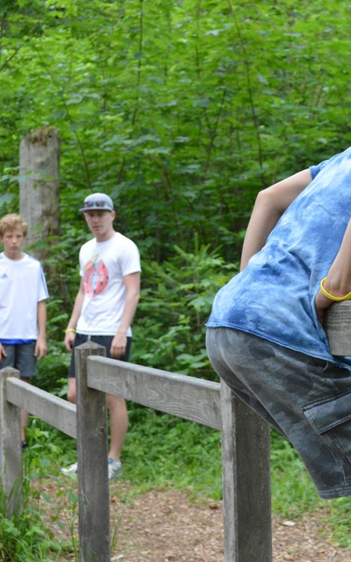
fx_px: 1347
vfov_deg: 23.6
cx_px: 289
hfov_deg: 14.7
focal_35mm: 88
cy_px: 280
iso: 2500
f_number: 5
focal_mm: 38
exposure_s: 1/640
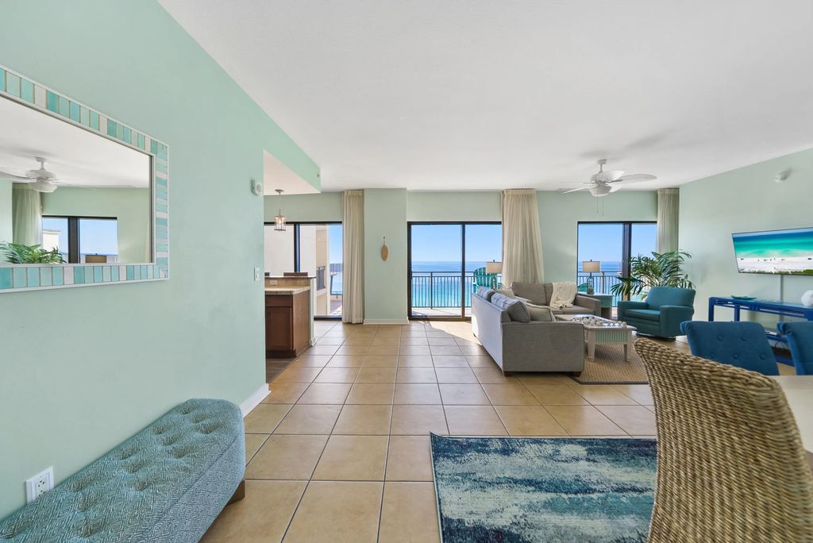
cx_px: 406
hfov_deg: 112.6
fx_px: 271
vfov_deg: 90.1
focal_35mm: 12
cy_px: 272
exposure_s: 1/6
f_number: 7.1
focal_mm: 12
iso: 250
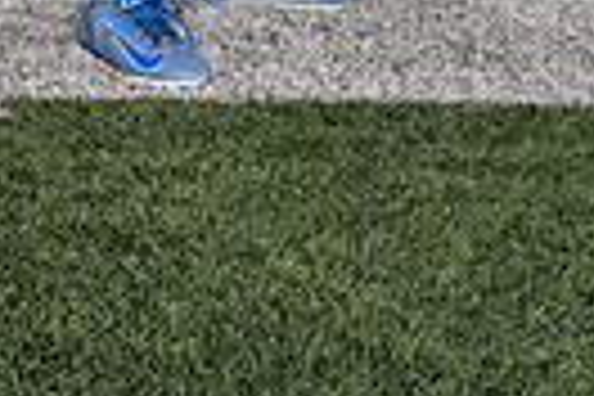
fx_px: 2079
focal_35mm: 126
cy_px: -450
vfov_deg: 9.9
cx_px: 189
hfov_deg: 16.2
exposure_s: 1/250
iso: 160
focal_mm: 37
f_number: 11
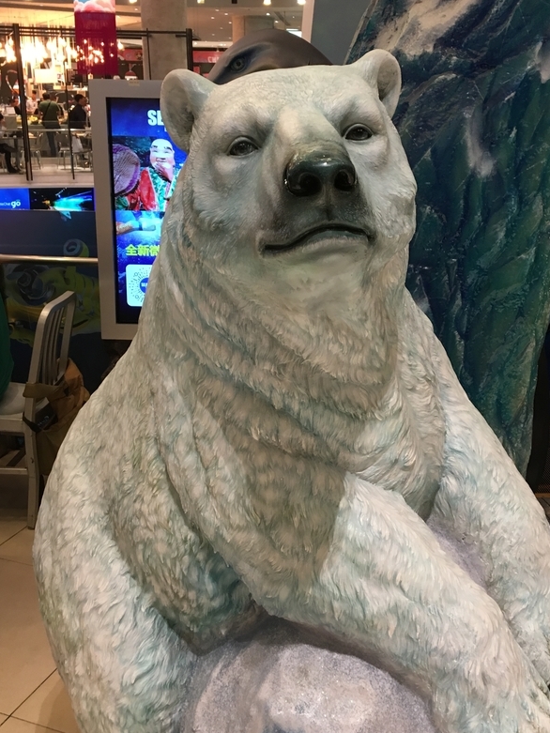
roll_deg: -0.4
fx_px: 805
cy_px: 300
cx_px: 310
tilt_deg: -13.1
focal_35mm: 38
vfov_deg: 48.7
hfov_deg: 37.7
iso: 125
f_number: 2.2
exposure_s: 1/33
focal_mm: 4.15
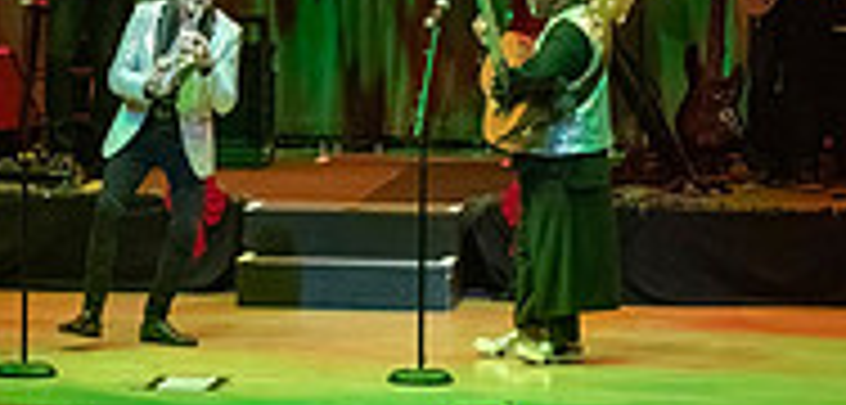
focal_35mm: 360
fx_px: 7804
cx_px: 345
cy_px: -90
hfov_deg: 6.2
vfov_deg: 3.0
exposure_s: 1/320
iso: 5000
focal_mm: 100
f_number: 8
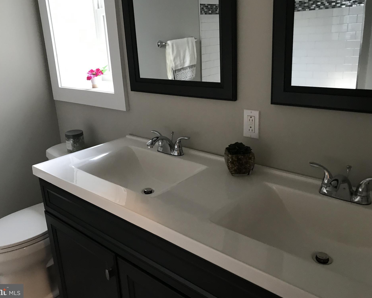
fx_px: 330
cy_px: 147
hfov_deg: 58.7
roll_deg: +2.3
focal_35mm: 30
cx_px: 178
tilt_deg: -18.1
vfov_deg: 48.5
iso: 50
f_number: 1.8
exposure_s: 1/15
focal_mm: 3.99
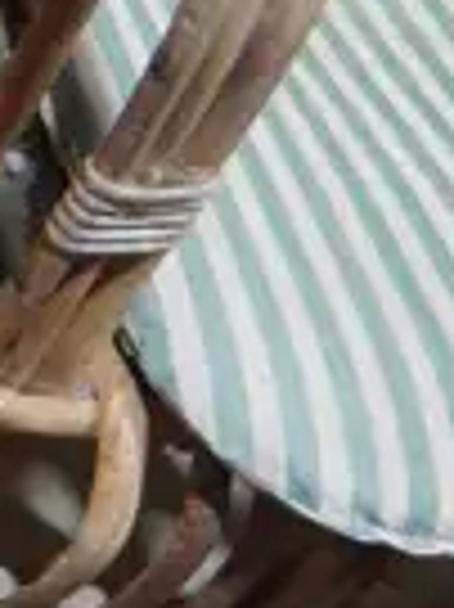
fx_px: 3731
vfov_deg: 9.2
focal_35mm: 213
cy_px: -50
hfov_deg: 6.1
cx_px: -1218
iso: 400
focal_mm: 14
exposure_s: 1/60
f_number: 3.5
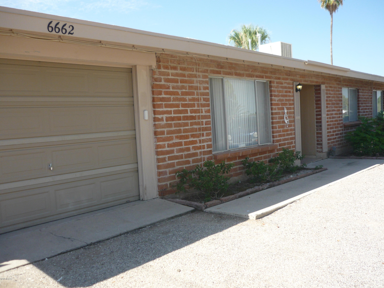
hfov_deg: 55.4
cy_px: 144
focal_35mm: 33
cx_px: 192
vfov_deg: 42.9
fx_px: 366
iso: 100
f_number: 2.8
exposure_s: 1/640
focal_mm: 5.5
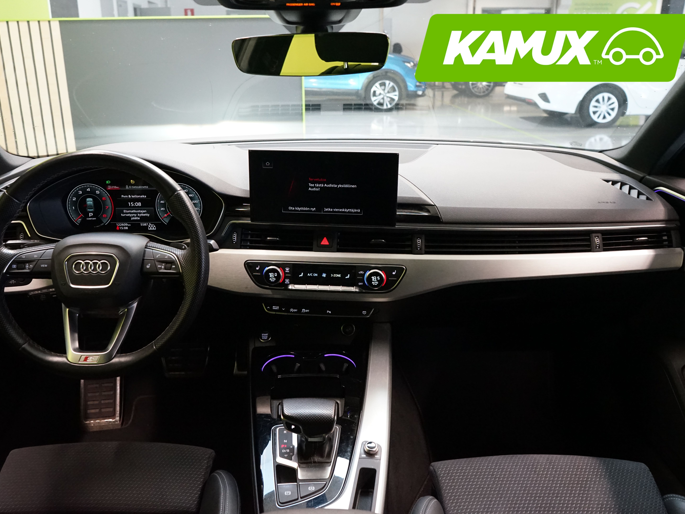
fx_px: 613
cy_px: 252
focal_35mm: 31
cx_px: 316
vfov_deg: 45.4
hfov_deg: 58.3
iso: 5000
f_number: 6.3
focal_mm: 28
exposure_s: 1/30
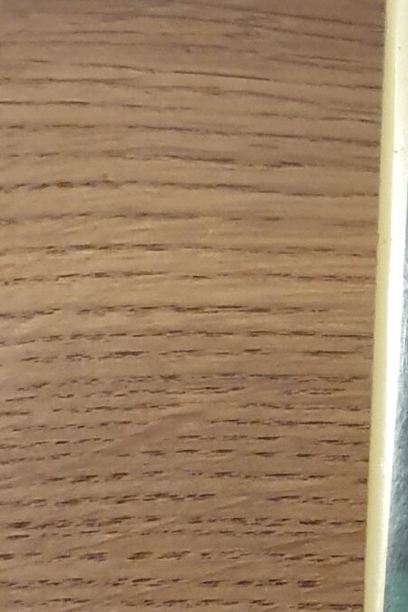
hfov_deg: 11.8
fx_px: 1751
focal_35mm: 103
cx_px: 829
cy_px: 417
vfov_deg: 19.8
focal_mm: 4.32
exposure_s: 1/50
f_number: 1.5
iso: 500
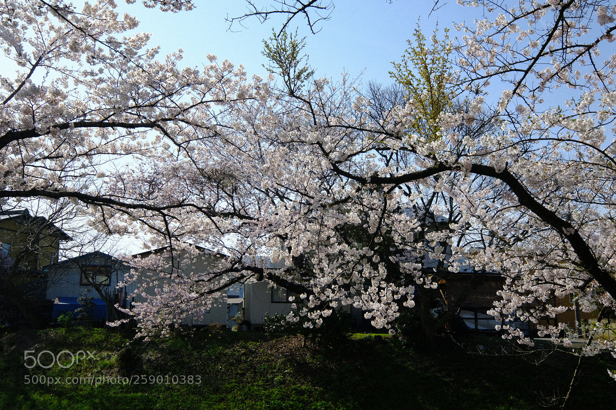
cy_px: 205
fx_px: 615
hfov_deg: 53.2
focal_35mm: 36
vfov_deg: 36.8
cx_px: 308
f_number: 11
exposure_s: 1/220
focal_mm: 24
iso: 200
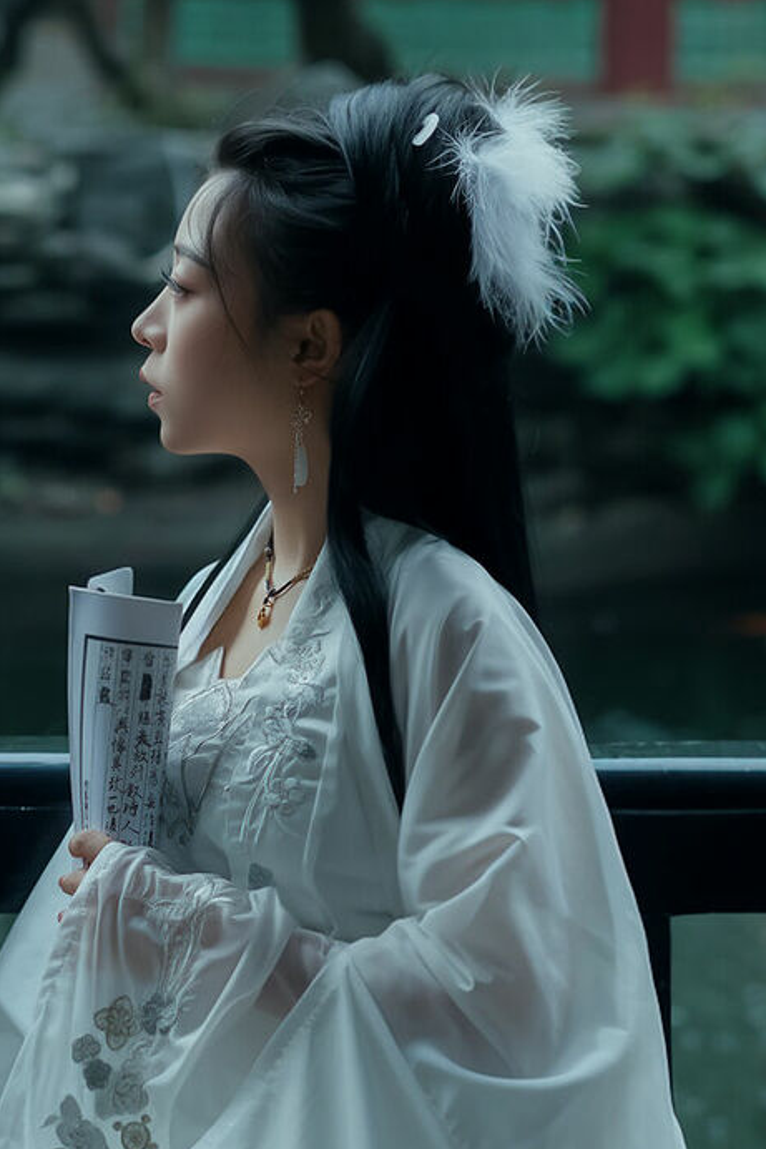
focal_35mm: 114
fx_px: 3636
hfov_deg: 12.0
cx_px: 204
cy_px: 639
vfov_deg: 17.9
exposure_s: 1/125
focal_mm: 50
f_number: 2.2
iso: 320
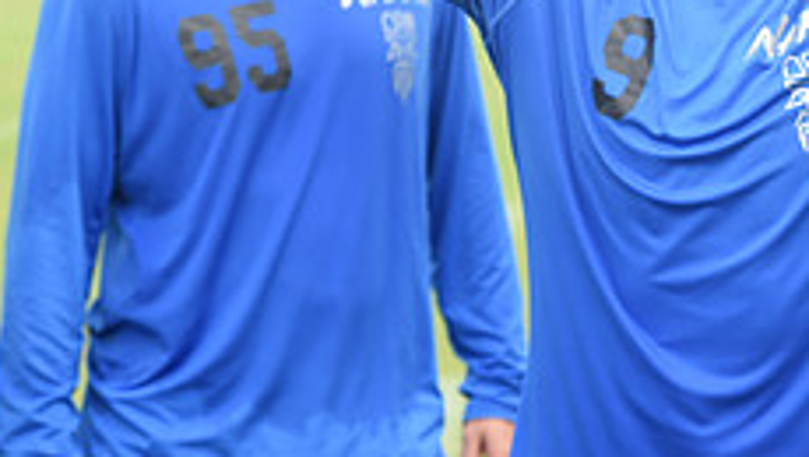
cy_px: -95
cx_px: 721
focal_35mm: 116
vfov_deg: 10.3
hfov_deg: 18.2
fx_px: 2491
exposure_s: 1/250
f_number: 4.5
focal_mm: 44
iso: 100
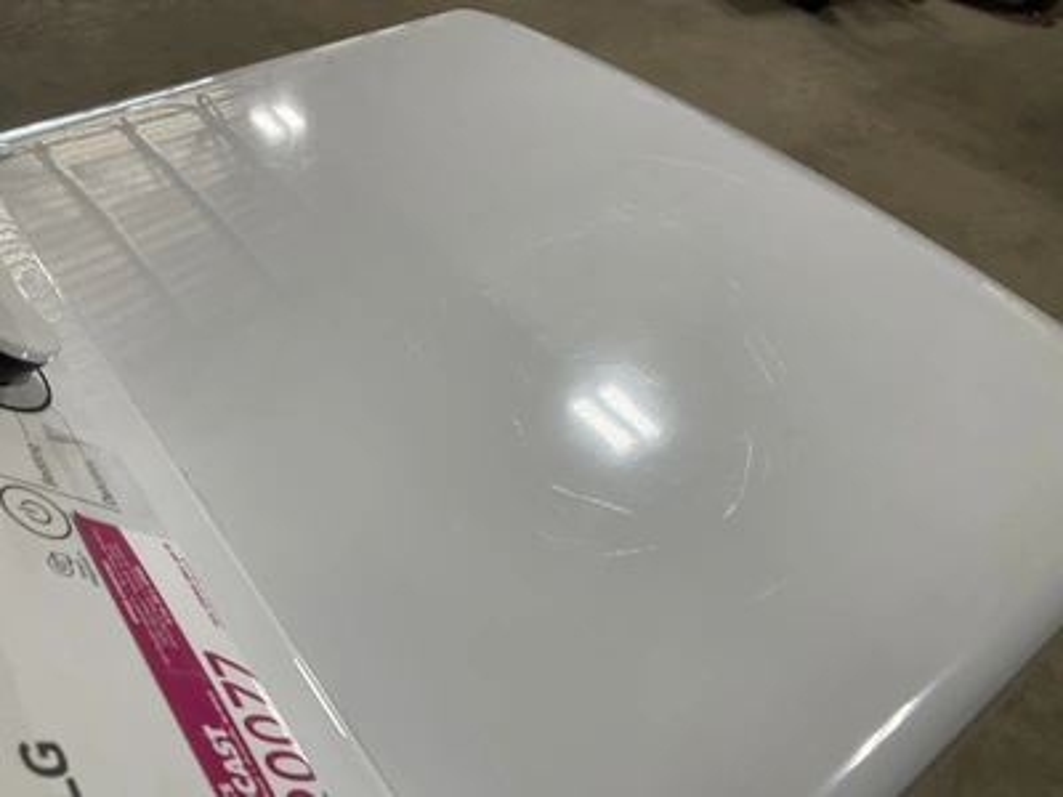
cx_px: 532
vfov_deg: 48.2
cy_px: 398
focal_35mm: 29
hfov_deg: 61.7
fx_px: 891
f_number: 1.8
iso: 64
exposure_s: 1/120
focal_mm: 3
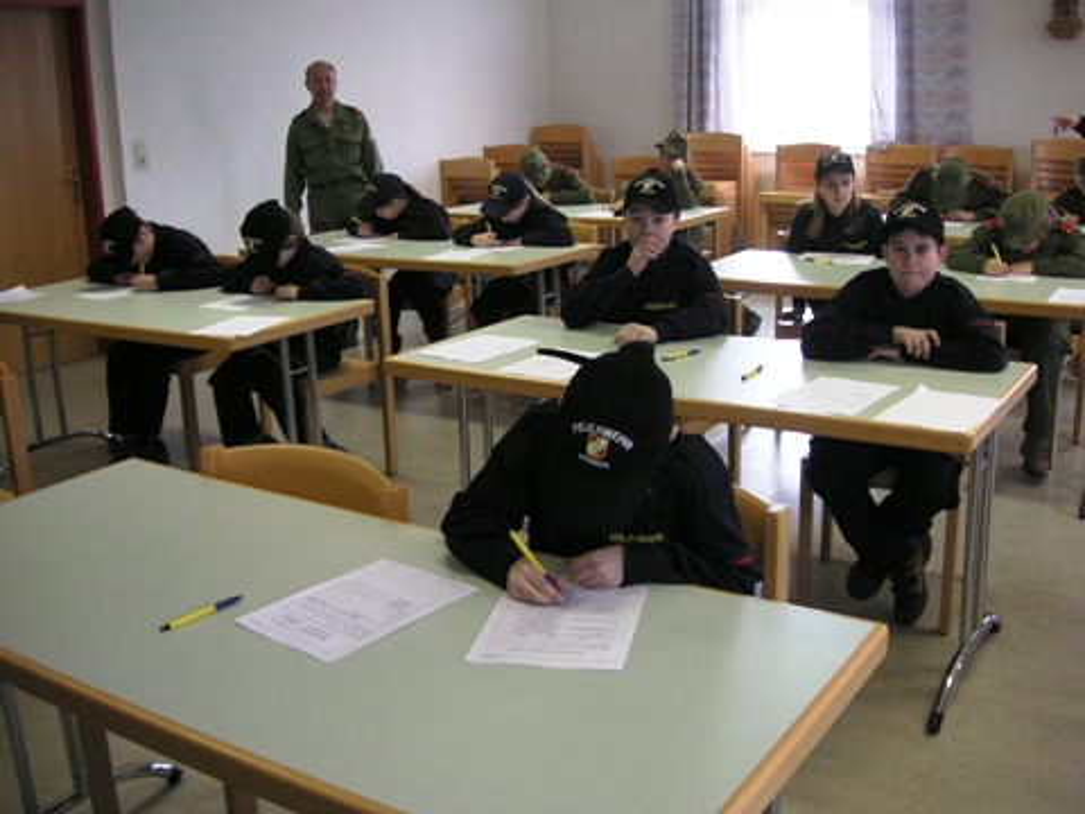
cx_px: 542
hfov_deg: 50.1
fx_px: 1160
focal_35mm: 37
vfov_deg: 38.7
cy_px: 407
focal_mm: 6.1
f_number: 2.8
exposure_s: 1/45
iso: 80
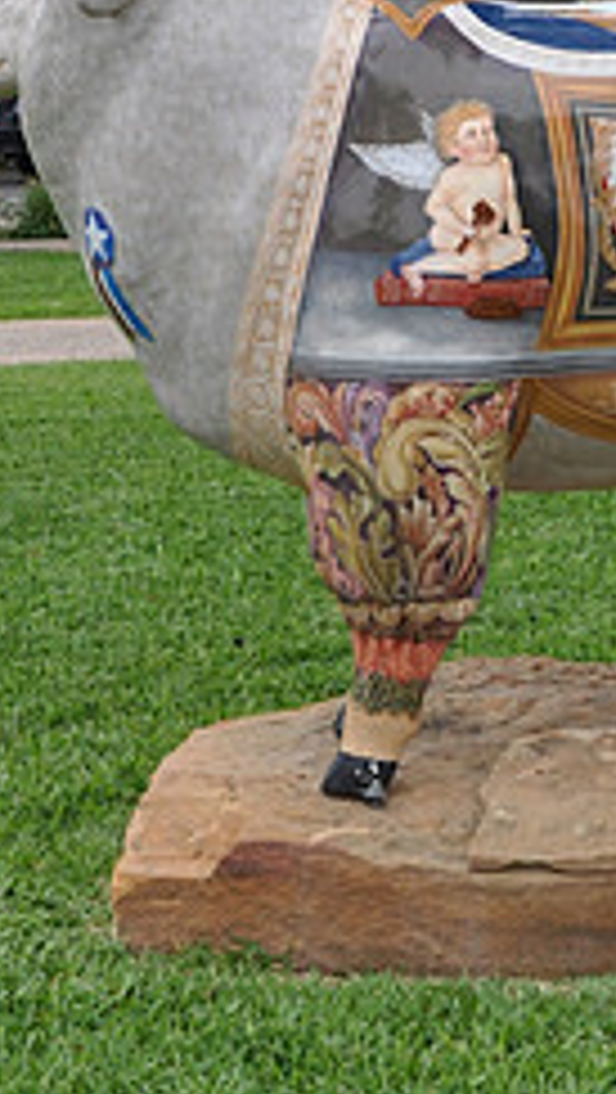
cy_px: 236
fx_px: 3044
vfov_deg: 20.2
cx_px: 634
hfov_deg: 11.4
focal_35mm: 105
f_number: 8
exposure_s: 1/250
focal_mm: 28
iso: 200
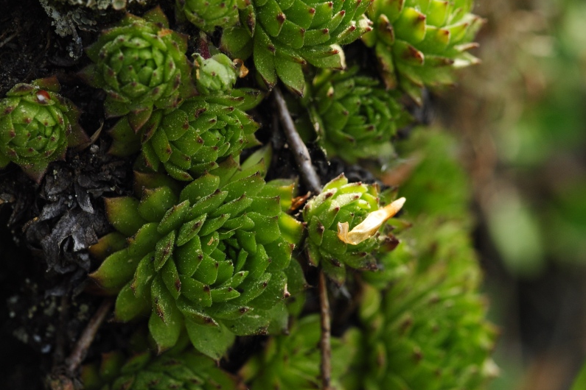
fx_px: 2092
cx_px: 294
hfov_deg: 15.9
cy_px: 195
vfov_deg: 10.7
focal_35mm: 129
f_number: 8
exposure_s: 1/160
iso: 400
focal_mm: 85
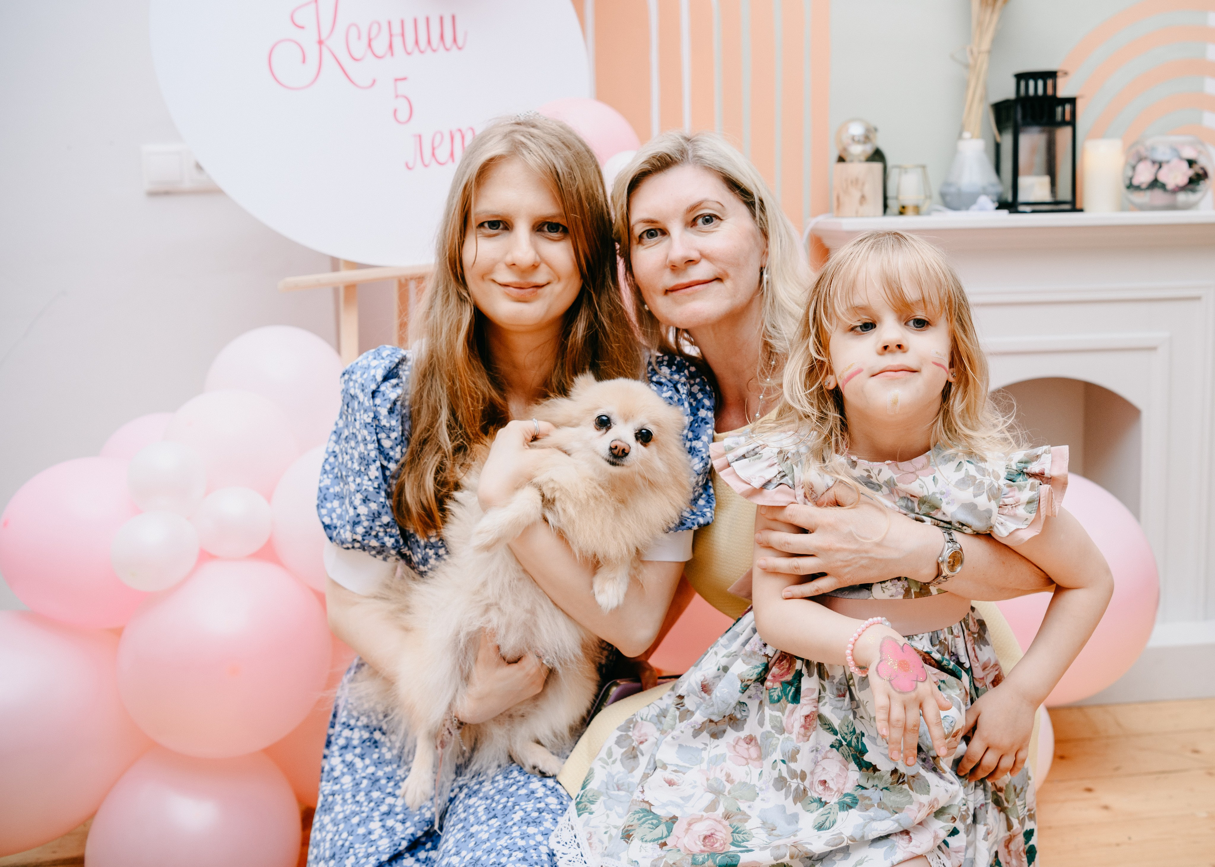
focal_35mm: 37
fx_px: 1263
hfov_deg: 51.0
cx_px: 730
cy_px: 384
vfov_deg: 37.8
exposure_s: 1/160
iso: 200
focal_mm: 31
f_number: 3.5
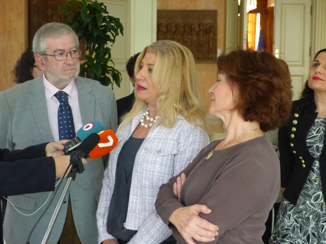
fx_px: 593
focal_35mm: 63
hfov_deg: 30.7
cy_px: 122
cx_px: 163
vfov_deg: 23.3
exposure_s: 1/200
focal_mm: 11.4
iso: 800
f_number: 2.8
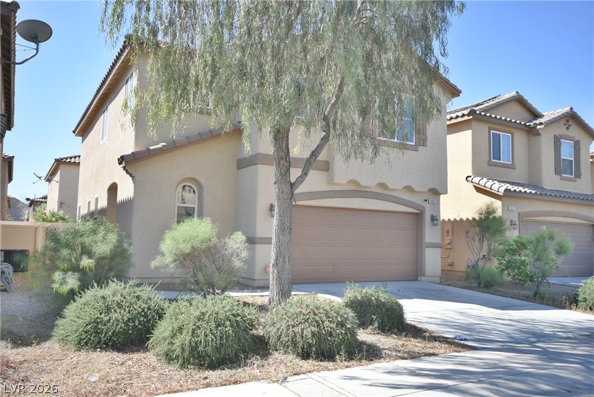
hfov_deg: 61.9
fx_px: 495
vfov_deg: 43.7
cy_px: 198
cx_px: 297
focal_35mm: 30
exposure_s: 1/250
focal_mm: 20
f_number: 6.3
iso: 400
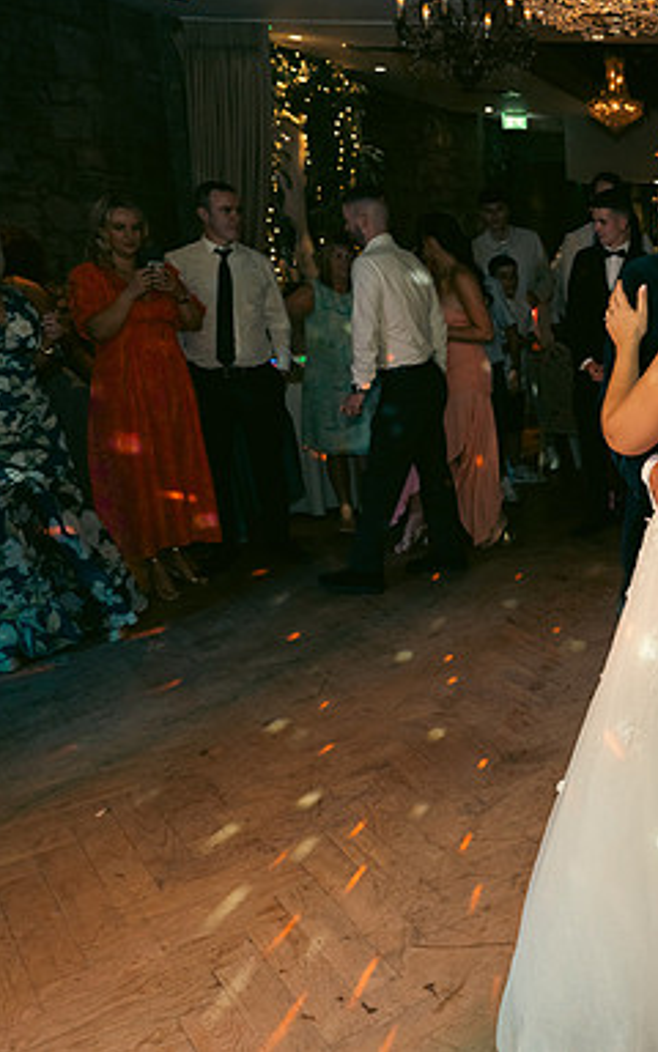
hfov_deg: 29.7
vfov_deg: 52.7
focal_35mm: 37
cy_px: 525
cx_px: 784
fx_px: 1062
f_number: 3.5
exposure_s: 1/160
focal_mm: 24
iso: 2500
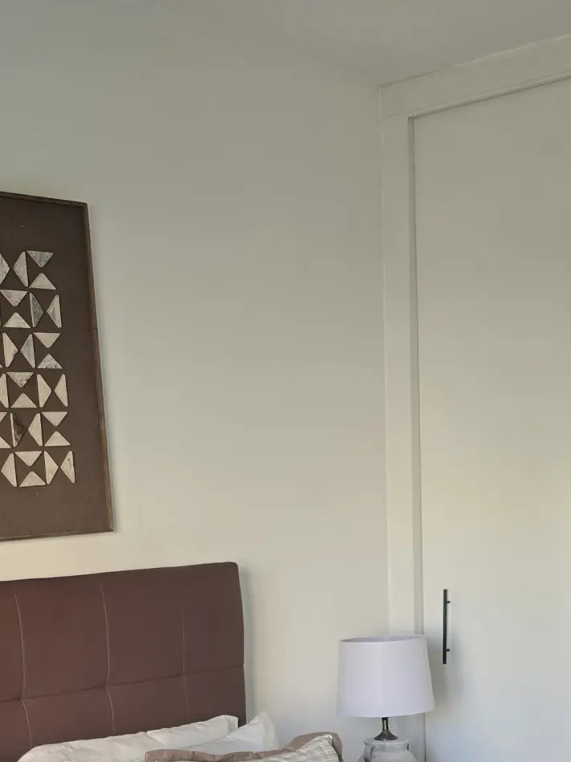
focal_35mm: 62
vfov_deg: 29.2
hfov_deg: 23.6
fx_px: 1364
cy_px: 760
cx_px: 270
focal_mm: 6.3
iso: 200
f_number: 1.7
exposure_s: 1/180
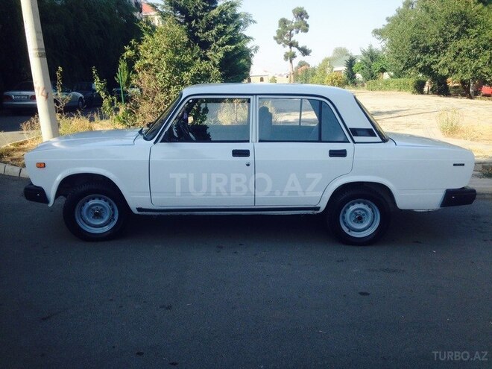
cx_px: 246
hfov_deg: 55.4
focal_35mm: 33
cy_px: 184
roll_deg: +0.0
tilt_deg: -11.6
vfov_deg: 42.9
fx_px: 469
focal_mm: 4.12
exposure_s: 1/630
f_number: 2.4
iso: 50
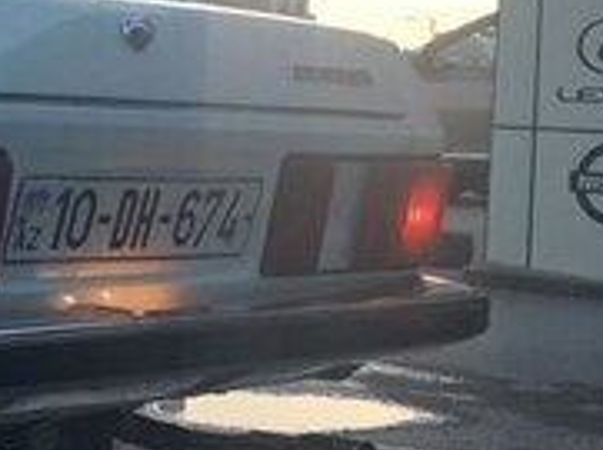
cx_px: -463
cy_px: 85
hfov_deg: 15.9
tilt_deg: +0.3
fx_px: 1843
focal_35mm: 106
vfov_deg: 13.8
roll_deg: -3.3
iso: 25
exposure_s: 1/100
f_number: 2.2
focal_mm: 4.15
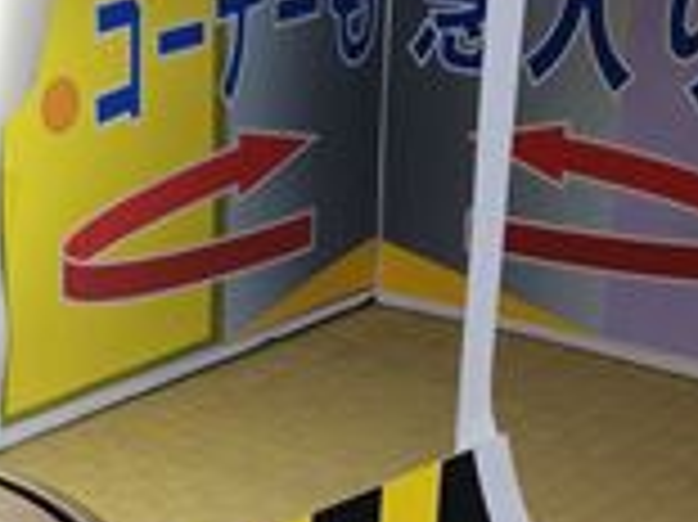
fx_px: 2398
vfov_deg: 12.2
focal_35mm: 119
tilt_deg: -21.8
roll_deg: +0.7
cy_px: 585
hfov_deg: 16.4
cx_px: 81
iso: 50
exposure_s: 1/120
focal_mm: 4.15
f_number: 2.2
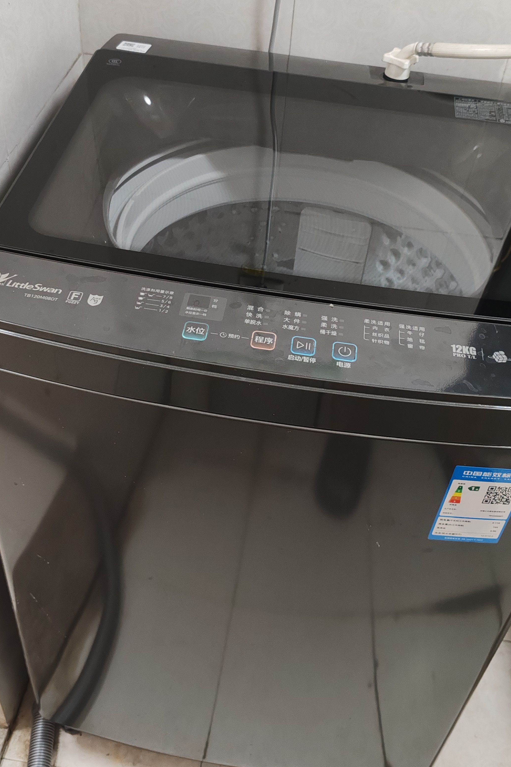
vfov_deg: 51.3
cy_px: 285
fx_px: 788
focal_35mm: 37
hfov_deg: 35.9
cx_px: 282
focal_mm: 6.12
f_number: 1.9
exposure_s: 1/50
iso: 2000
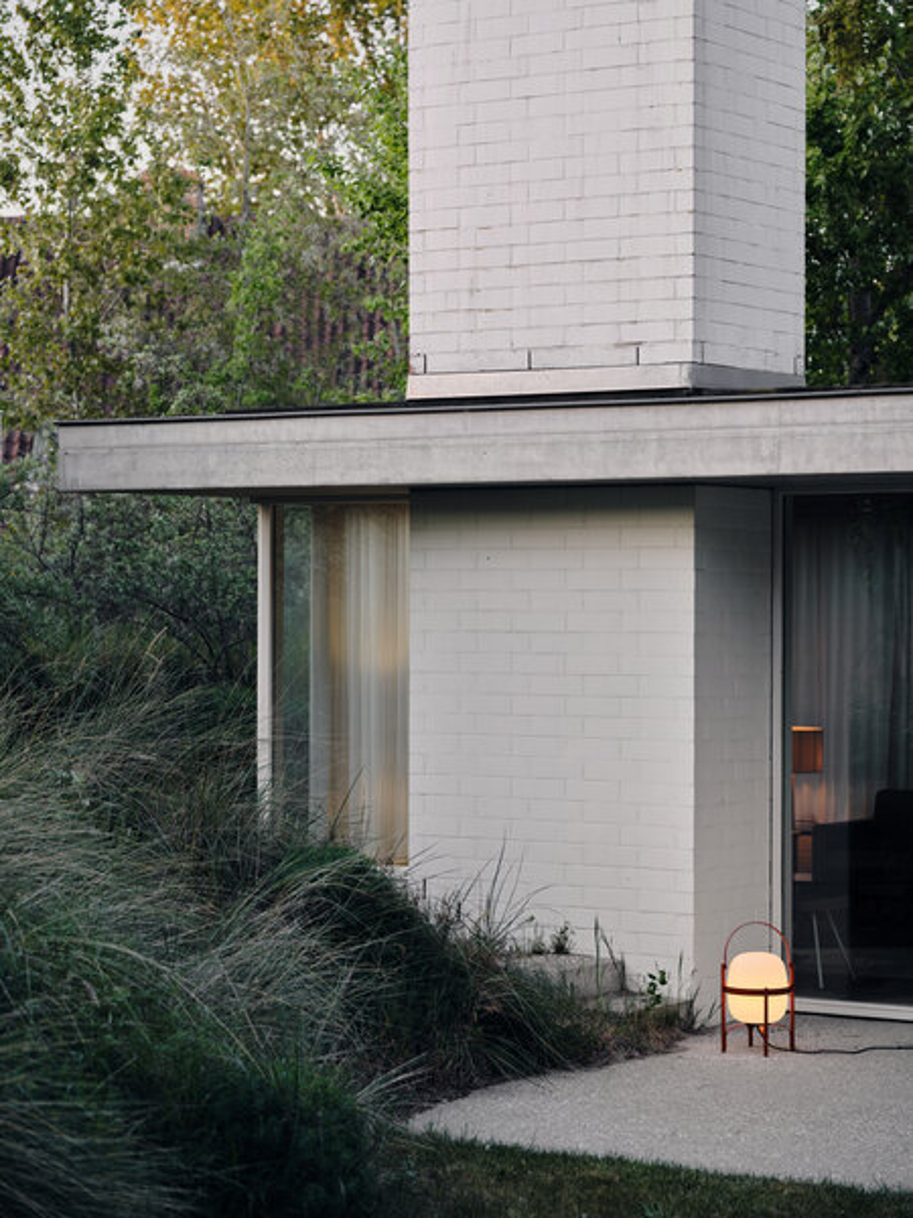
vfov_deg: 20.7
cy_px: 609
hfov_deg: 15.6
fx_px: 3341
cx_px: 456
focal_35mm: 95
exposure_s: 1/80
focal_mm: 120
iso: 800
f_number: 5.6
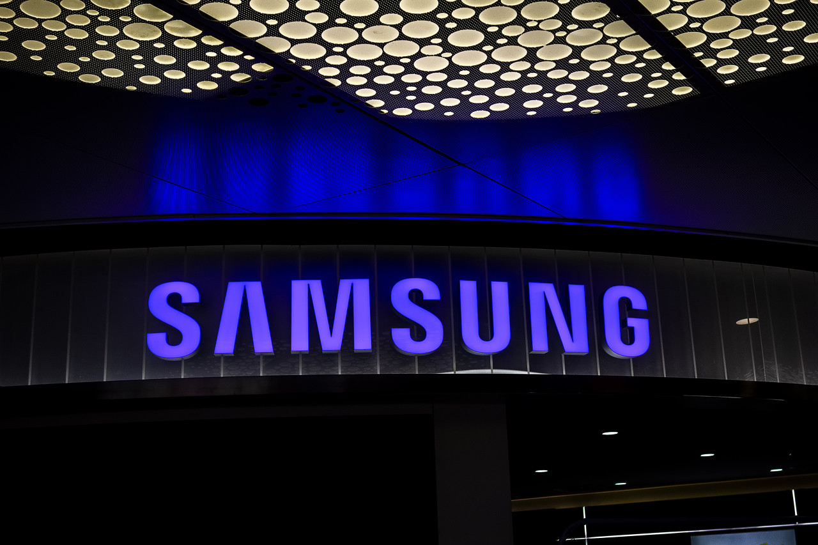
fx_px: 1159
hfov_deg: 38.9
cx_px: 409
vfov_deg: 26.5
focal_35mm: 51
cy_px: 272
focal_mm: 18.88
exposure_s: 1/1000
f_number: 3.2
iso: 200
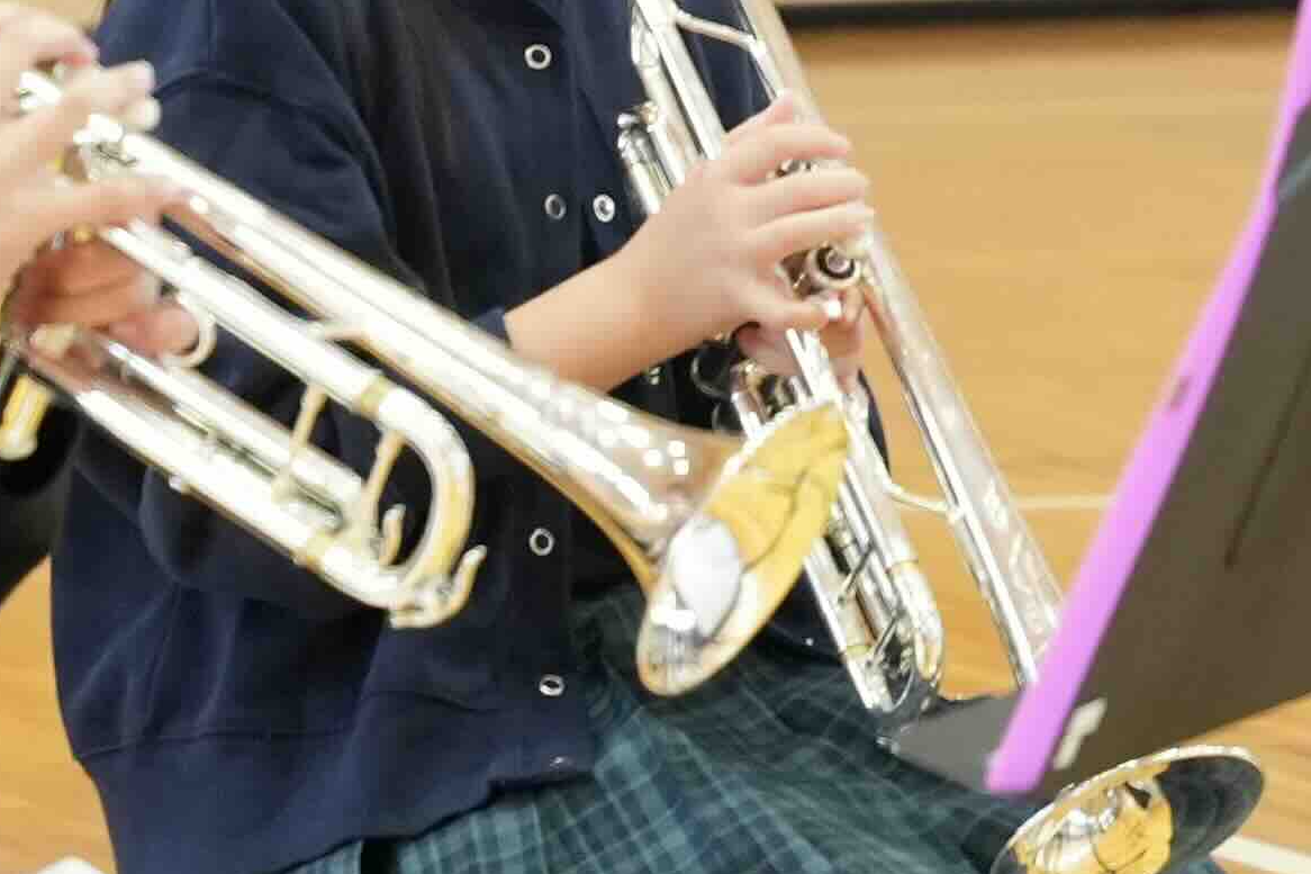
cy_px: -326
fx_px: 15110
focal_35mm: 415
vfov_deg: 3.3
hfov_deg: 4.9
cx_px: 1890
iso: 3200
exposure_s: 1/400
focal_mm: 70
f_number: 4
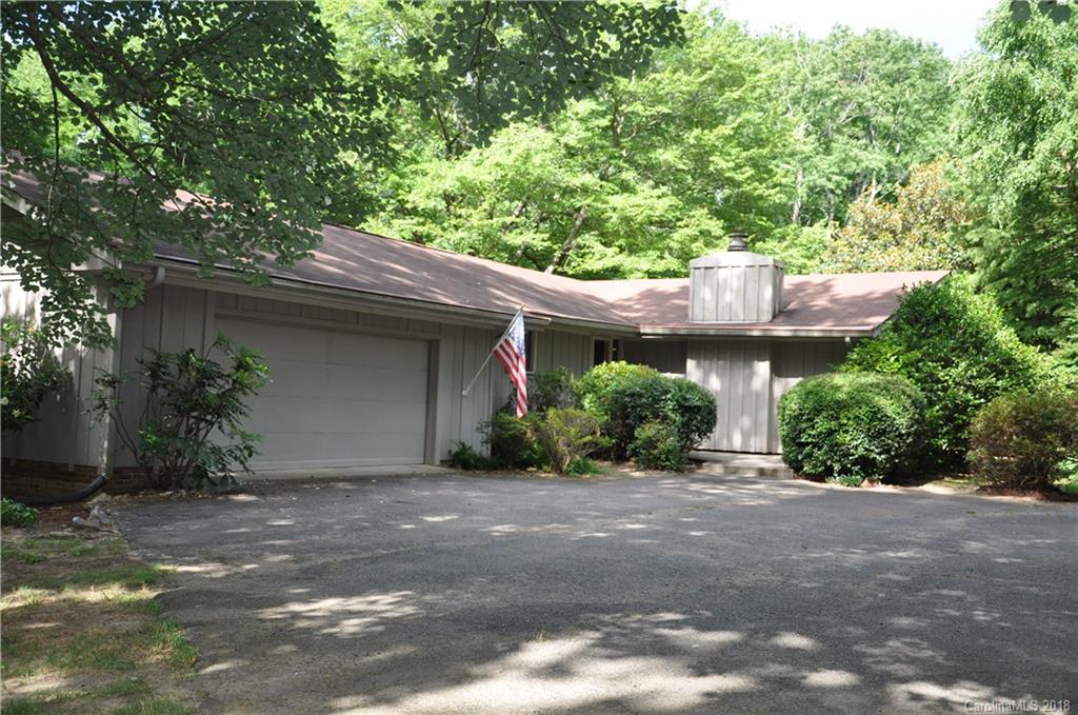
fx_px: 1121
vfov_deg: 35.4
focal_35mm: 38
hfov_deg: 51.4
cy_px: 358
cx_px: 539
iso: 200
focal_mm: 25
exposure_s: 1/200
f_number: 4
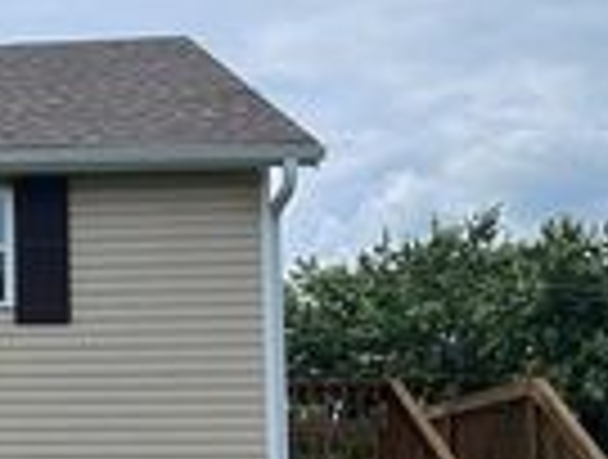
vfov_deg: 15.4
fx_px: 1691
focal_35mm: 96
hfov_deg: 17.6
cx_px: -392
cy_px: 362
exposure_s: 1/5319
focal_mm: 5.1
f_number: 1.6
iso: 50
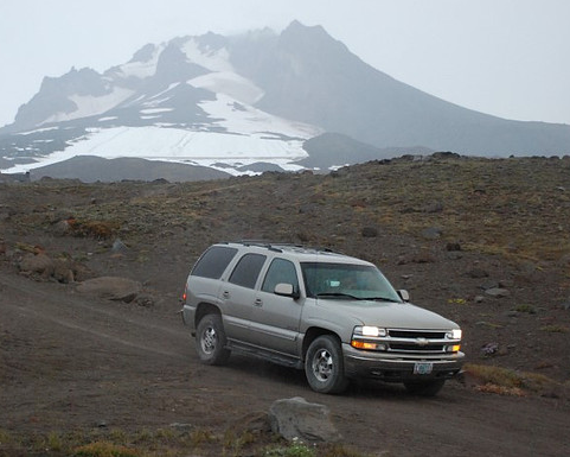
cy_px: 227
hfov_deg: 27.9
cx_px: 255
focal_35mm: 68
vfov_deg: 22.5
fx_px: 1147
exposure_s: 1/320
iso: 1600
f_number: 4.5
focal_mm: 40
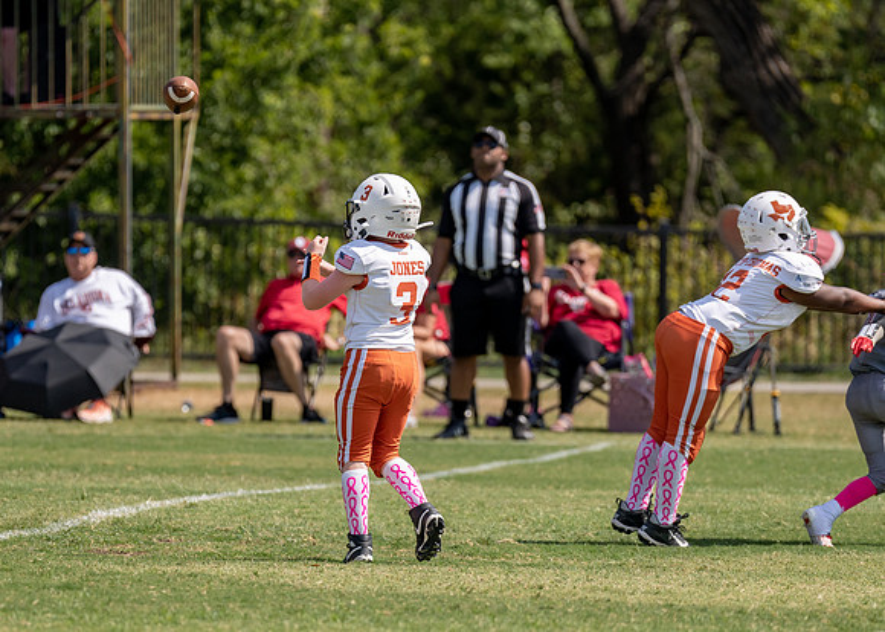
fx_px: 9128
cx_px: 390
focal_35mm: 363
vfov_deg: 4.0
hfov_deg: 5.6
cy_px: 394
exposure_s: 1/3200
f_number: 2.8
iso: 125
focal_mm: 200
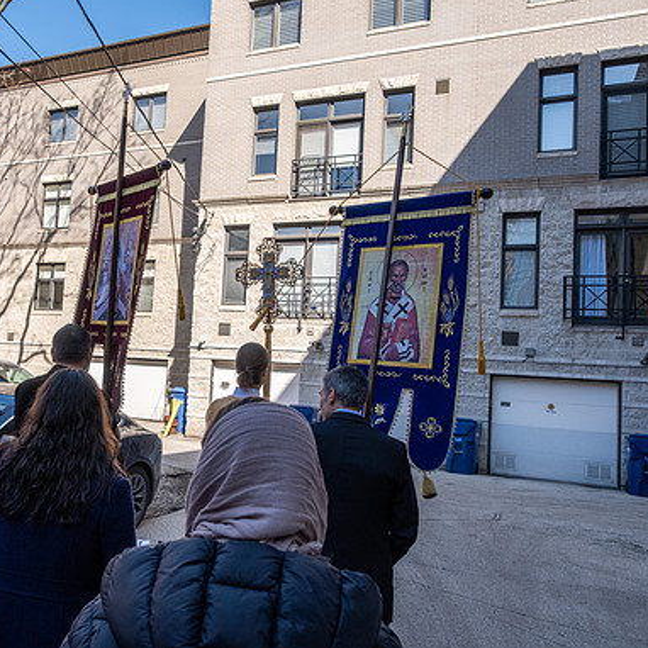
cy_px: 323
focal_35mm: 31
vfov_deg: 52.5
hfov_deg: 51.4
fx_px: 657
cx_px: 205
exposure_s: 1/800
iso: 320
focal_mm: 16
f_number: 5
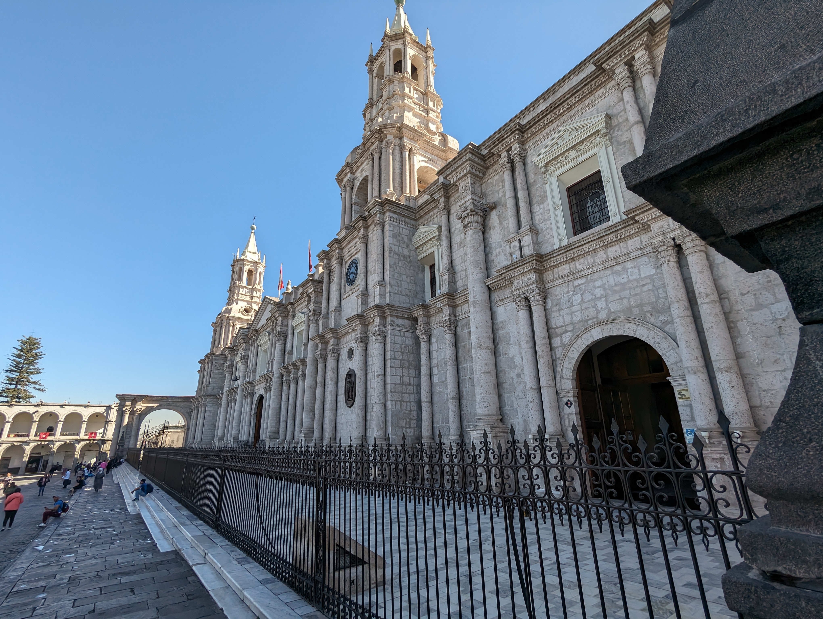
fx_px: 381
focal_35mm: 16
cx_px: 412
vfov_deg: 78.2
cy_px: 310
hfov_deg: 94.4
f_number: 2.2
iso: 64
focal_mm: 2.35
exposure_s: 1/1080
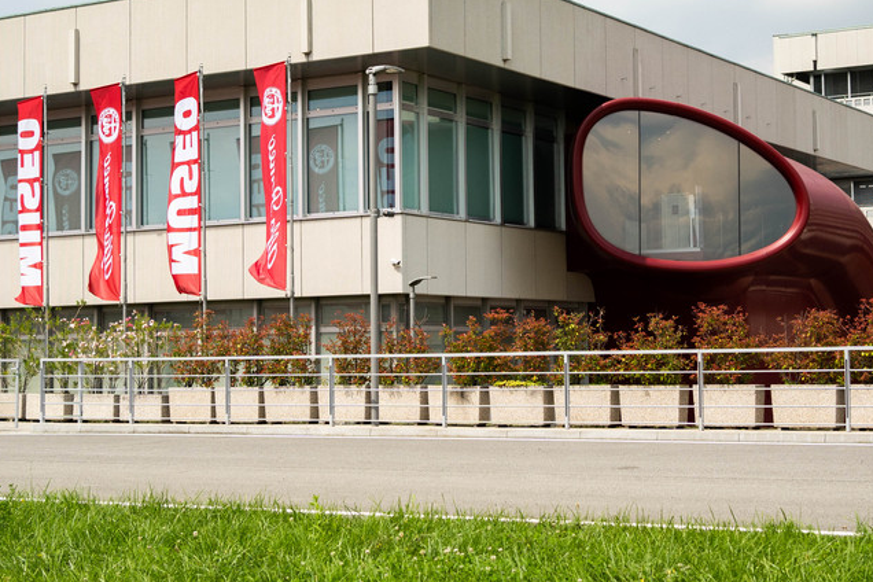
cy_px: 236
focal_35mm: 66
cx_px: 474
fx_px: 1600
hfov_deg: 30.5
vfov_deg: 20.6
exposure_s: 1/80
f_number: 4
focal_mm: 35
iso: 500
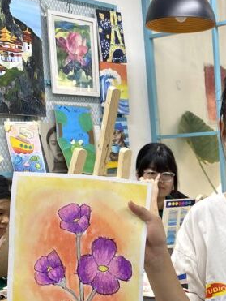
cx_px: 260
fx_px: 608
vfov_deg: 27.1
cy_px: 251
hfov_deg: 19.9
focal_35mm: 70
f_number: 1.8
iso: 80
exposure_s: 1/100
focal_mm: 4.25
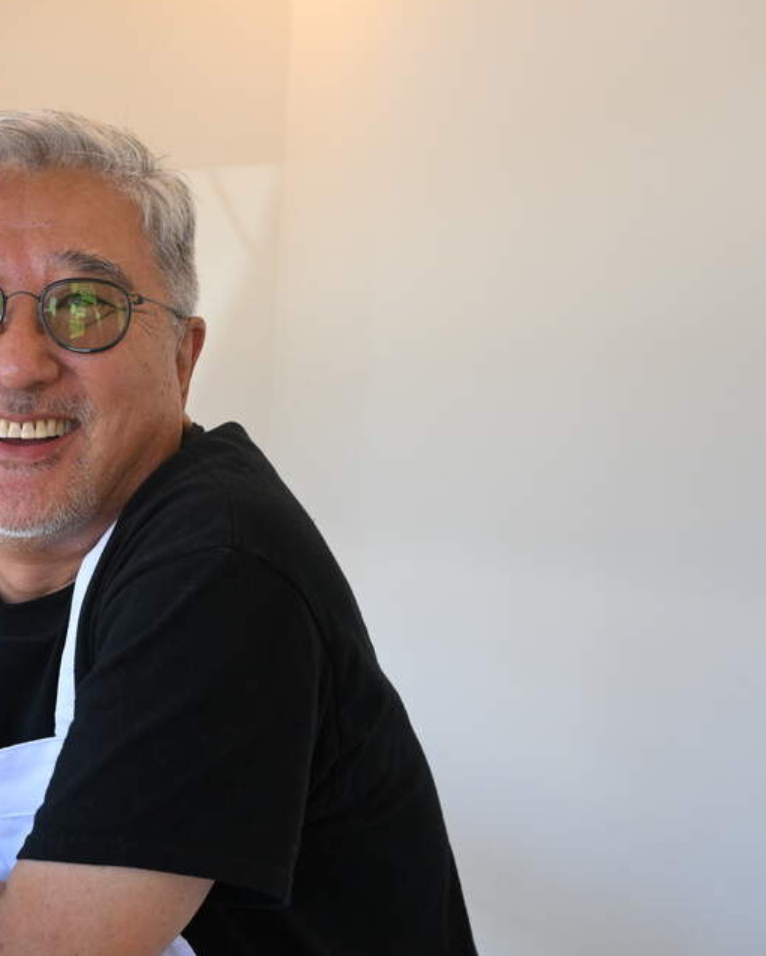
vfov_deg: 30.9
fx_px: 1724
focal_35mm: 61
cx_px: 114
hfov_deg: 24.5
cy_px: 590
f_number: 5.6
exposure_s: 1/400
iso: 1600
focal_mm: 34.5
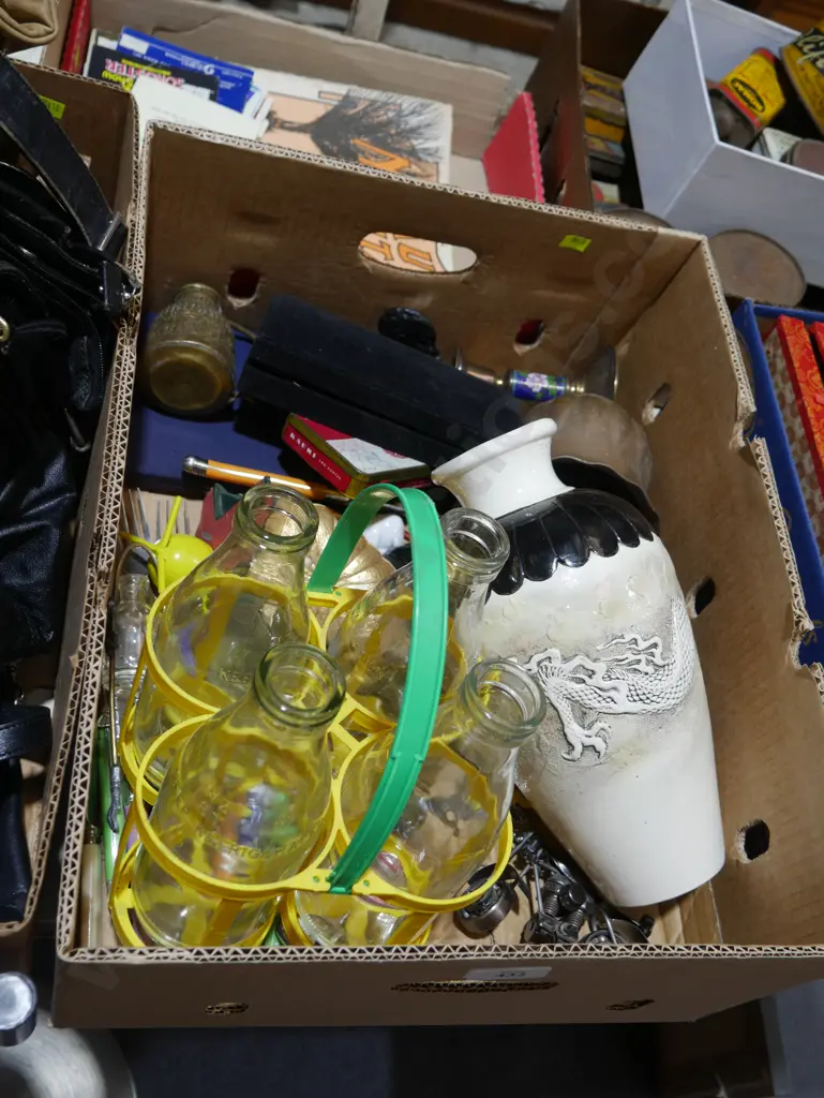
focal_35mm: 34
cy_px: 549
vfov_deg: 53.9
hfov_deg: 41.8
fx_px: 1078
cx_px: 412
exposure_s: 1/60
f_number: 4
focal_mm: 17
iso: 200
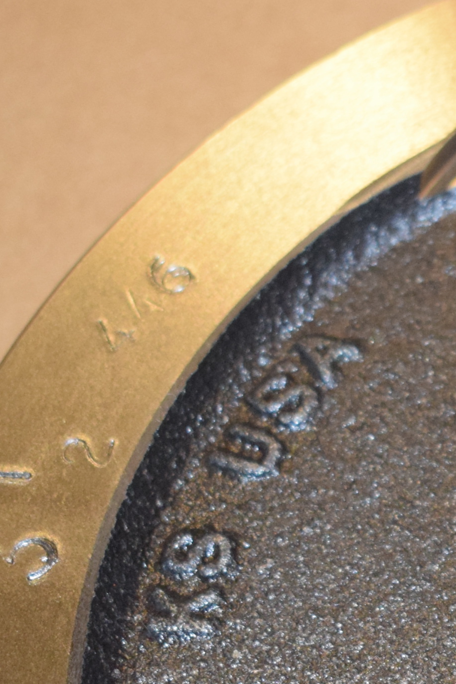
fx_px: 3362
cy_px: 577
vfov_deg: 11.6
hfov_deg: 7.5
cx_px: 881
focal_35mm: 177
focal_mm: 36
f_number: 5
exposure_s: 1/125
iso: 2000
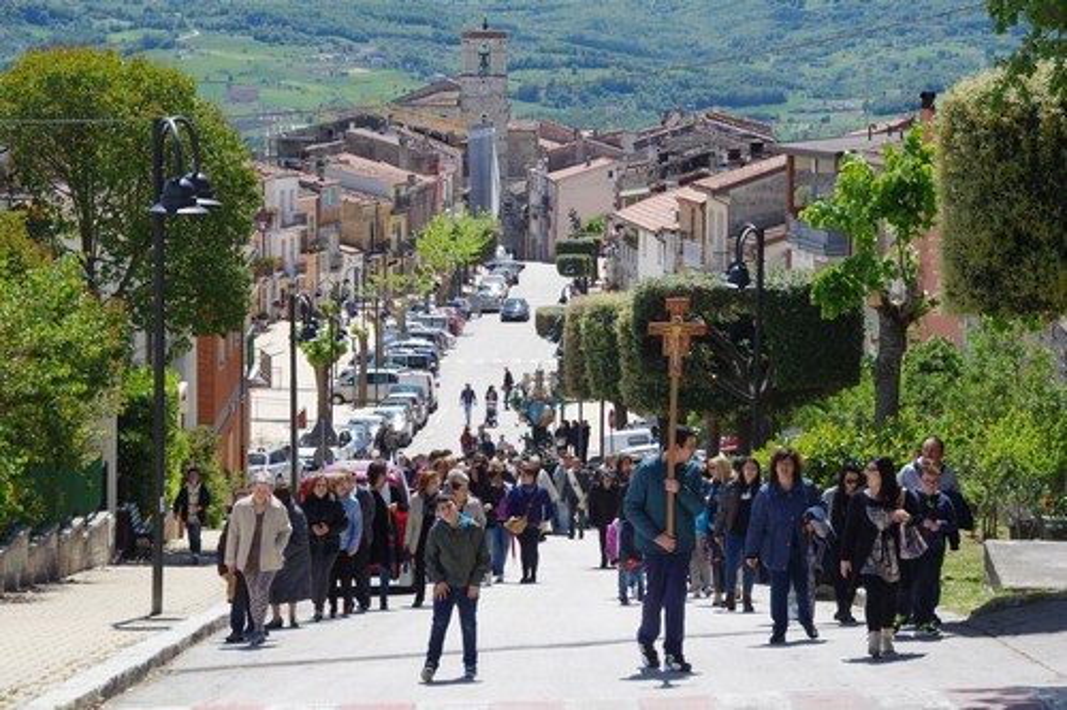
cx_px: 534
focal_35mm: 132
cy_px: 355
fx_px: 3911
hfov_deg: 15.5
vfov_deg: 10.4
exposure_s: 1/320
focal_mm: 88
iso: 500
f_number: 11
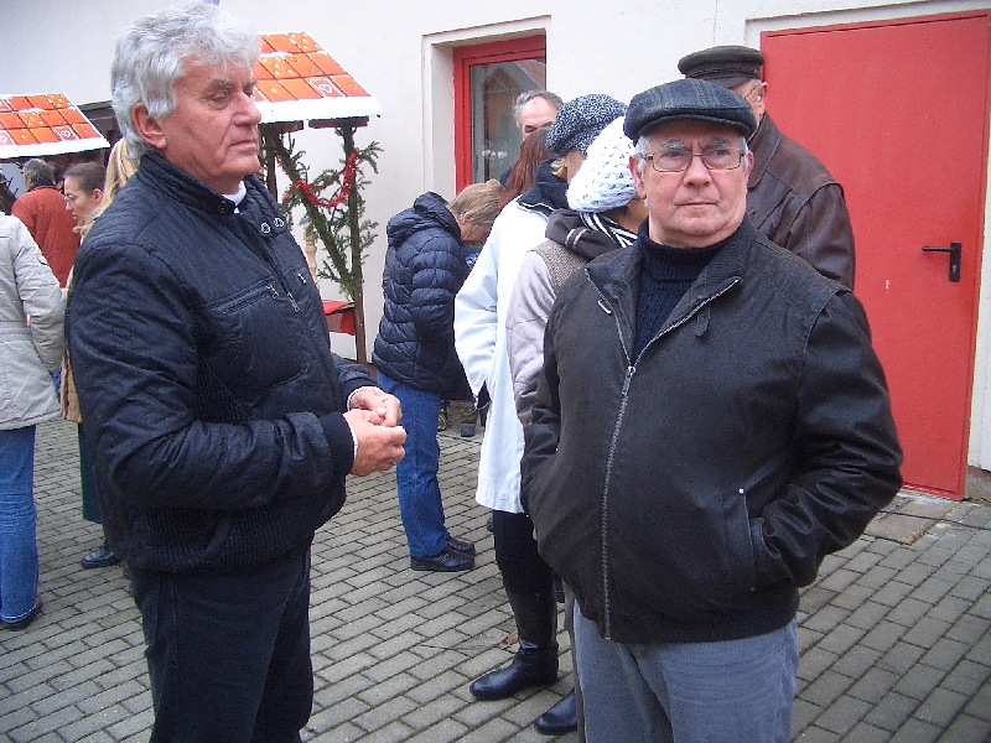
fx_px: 1002
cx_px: 496
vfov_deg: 40.7
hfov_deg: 52.6
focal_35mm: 35
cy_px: 372
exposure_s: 1/100
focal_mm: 5.8
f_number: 2.6
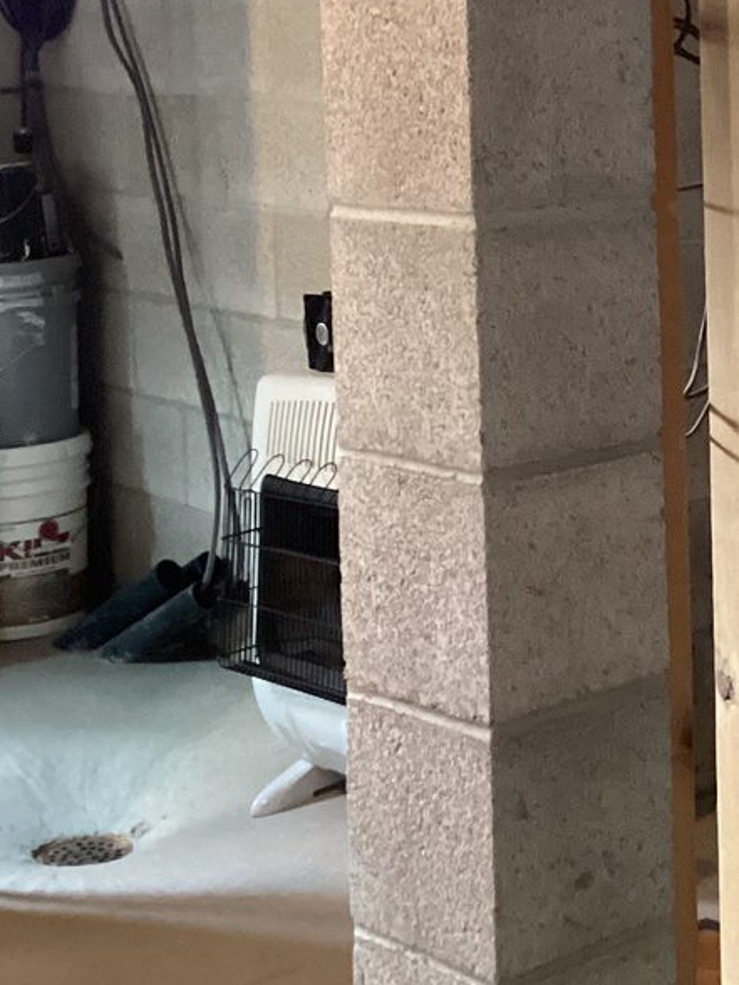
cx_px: 716
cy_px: 142
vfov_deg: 23.6
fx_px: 2306
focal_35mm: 81
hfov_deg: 17.8
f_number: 2.4
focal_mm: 3.3
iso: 500
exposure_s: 1/30
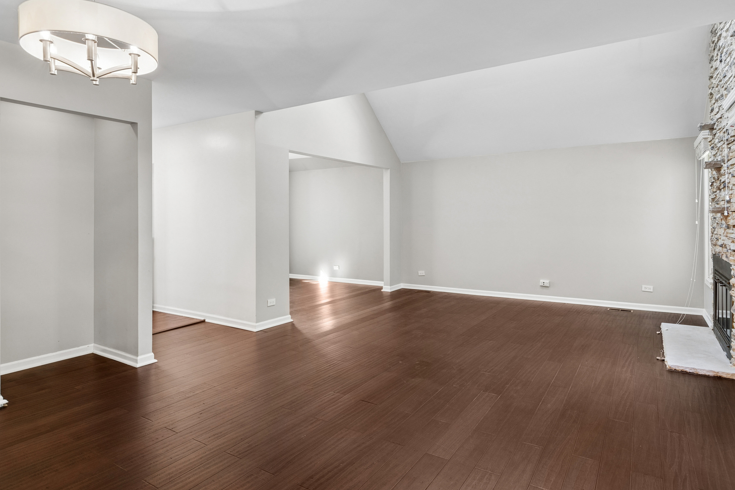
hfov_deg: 84.0
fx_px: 408
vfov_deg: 61.8
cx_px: 379
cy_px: 224
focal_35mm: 20
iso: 250
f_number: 8
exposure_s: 1/13
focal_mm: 12
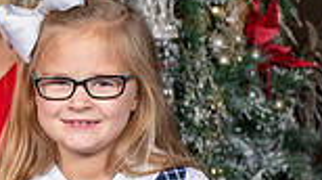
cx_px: -269
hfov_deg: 8.7
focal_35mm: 238
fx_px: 2029
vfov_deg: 5.1
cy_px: 133
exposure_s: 1/125
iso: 160
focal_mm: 50
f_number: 7.1
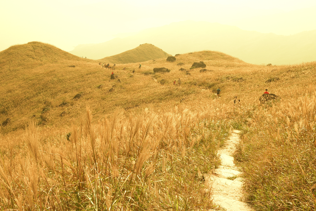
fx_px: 316
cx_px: 158
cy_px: 106
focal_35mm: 36
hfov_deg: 53.1
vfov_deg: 36.9
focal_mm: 24
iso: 200
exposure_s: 1/80
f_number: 11
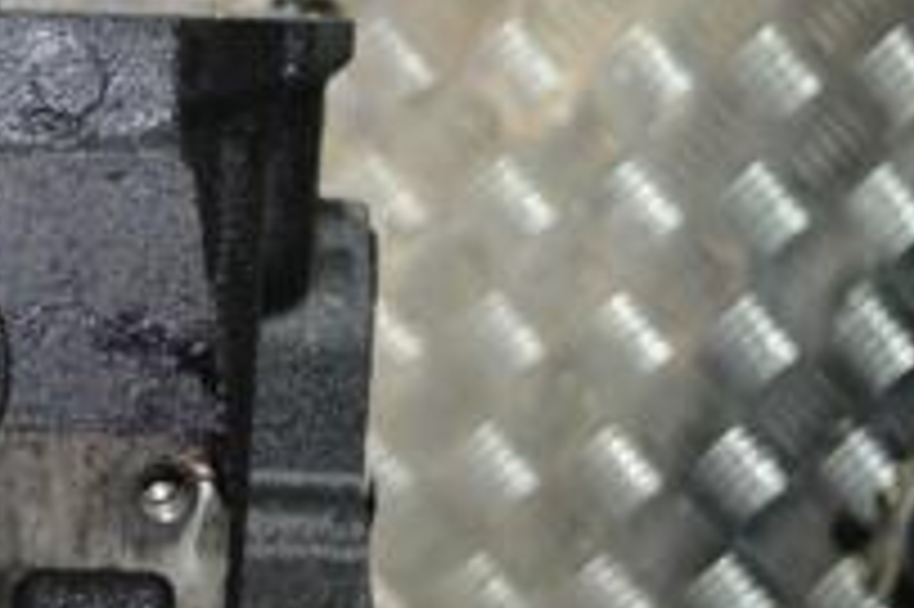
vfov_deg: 10.7
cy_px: 847
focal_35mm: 124
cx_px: -198
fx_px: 3146
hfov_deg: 15.9
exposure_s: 1/60
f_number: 4.5
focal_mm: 28
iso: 1600
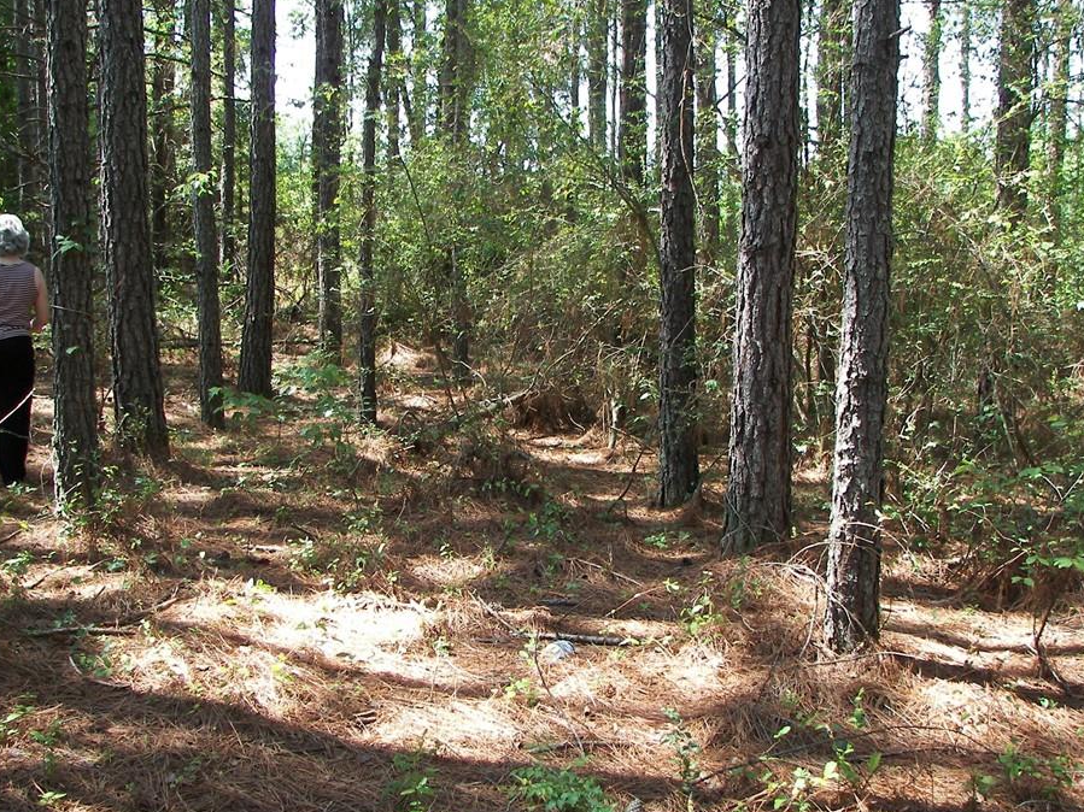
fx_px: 1284
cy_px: 396
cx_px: 510
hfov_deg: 45.8
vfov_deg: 35.1
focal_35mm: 41
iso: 50
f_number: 2.8
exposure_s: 1/60
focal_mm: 6
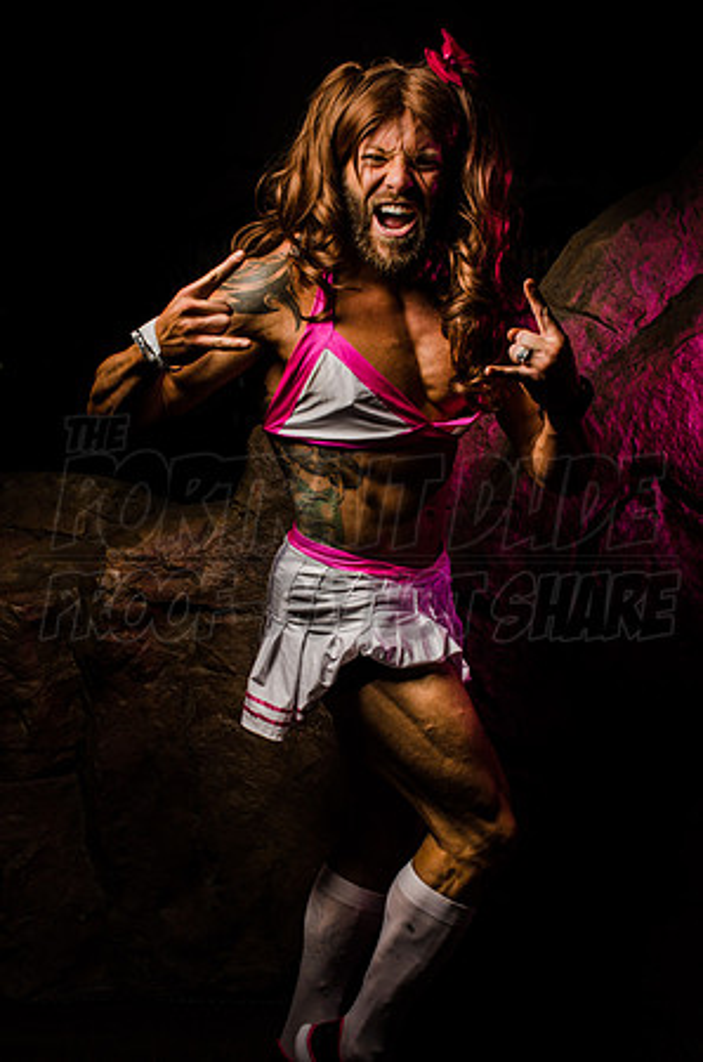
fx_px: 1324
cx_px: 352
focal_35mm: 45
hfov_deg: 29.7
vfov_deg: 43.7
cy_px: 531
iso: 200
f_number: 22
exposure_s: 1/60
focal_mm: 30
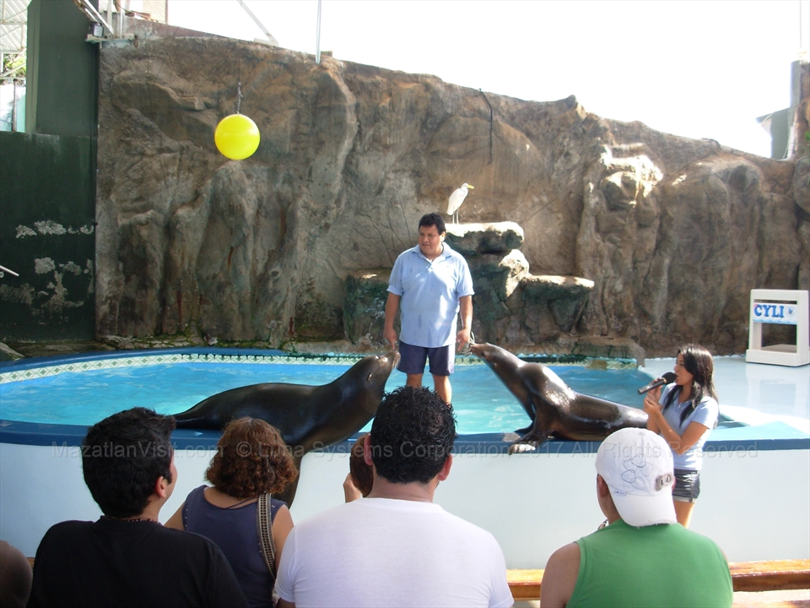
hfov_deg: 49.0
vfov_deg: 37.7
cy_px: 304
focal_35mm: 38
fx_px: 889
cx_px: 405
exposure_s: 1/111
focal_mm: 6.3
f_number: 2.9
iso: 50
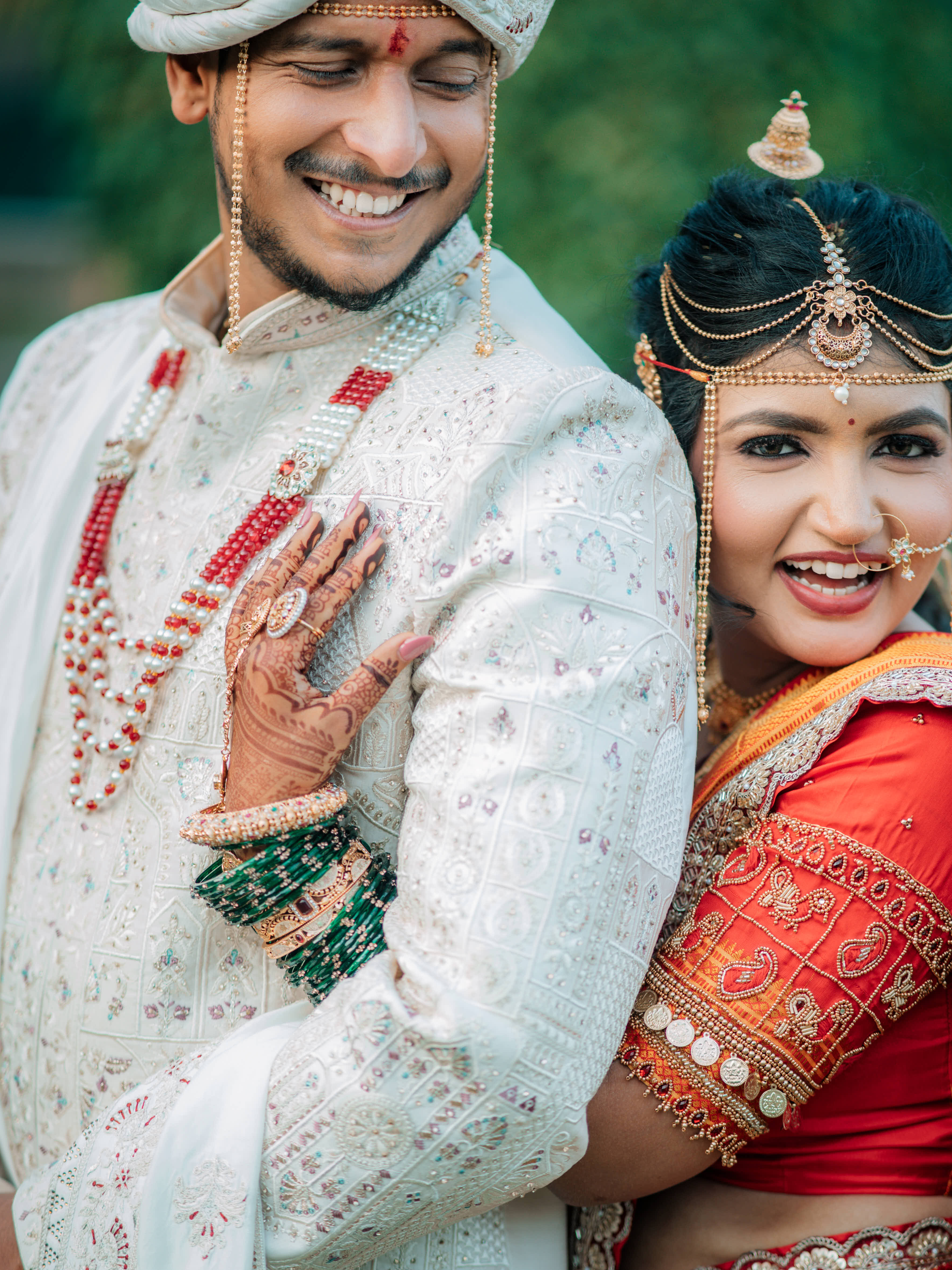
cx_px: 548
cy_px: 691
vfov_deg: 16.3
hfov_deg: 12.2
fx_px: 4437
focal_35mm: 121
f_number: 1.4
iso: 80
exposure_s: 1/250
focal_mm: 85
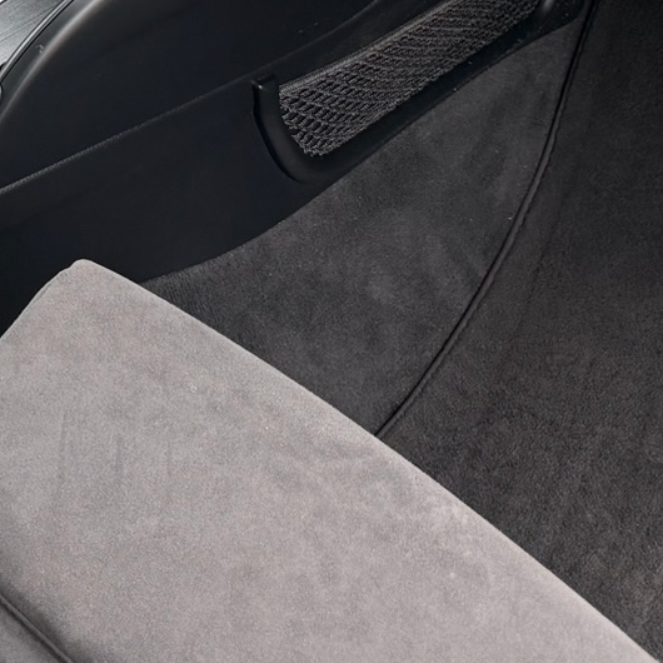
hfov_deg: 19.1
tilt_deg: -32.6
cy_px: -266
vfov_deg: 19.1
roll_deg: +2.9
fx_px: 1777
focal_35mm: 82
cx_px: -269
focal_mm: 6.76
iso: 160
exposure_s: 1/121
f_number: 1.78
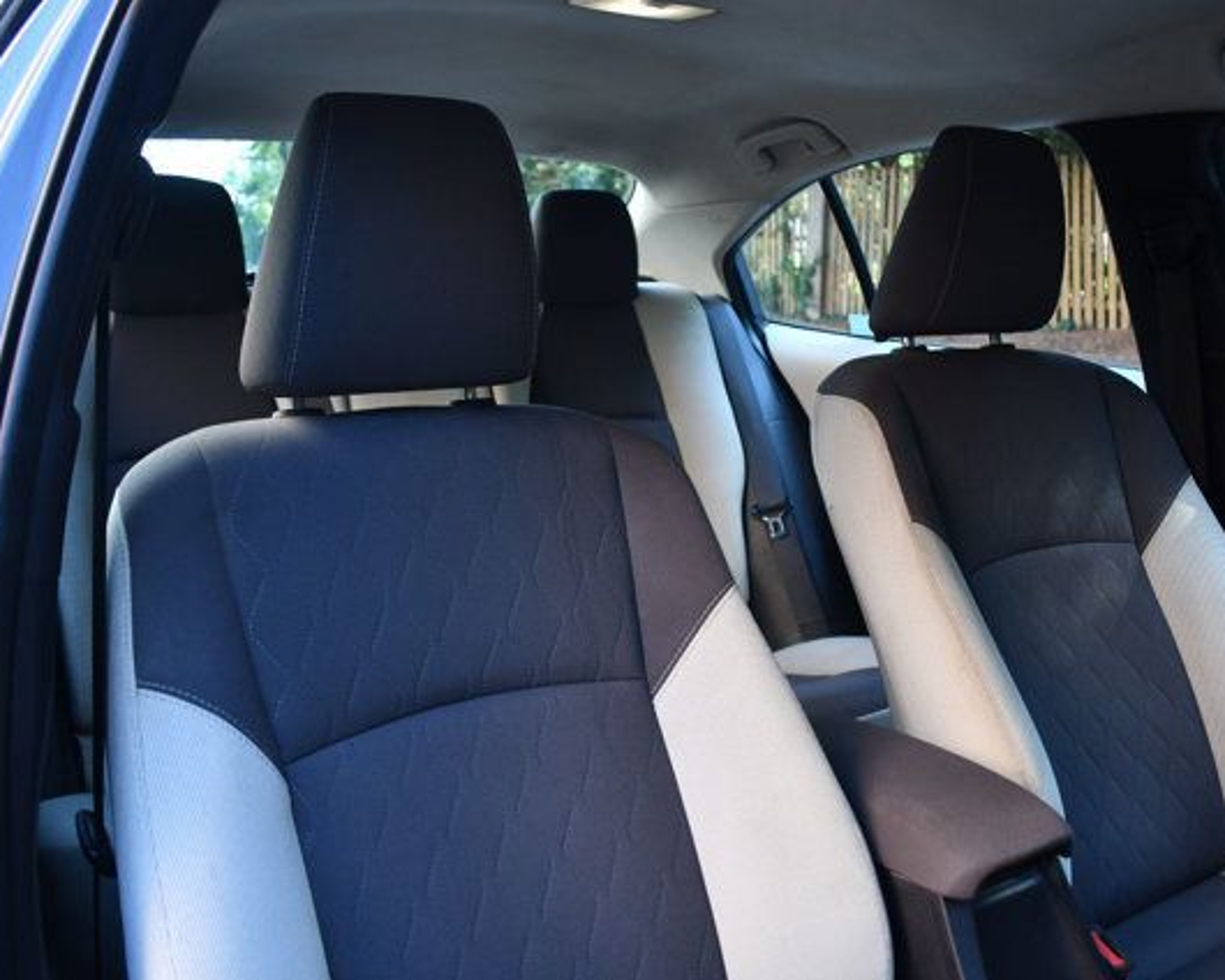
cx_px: 649
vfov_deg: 43.4
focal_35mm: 34
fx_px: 1233
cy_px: 491
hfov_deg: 52.8
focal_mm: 20
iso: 720
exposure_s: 1/250
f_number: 3.5
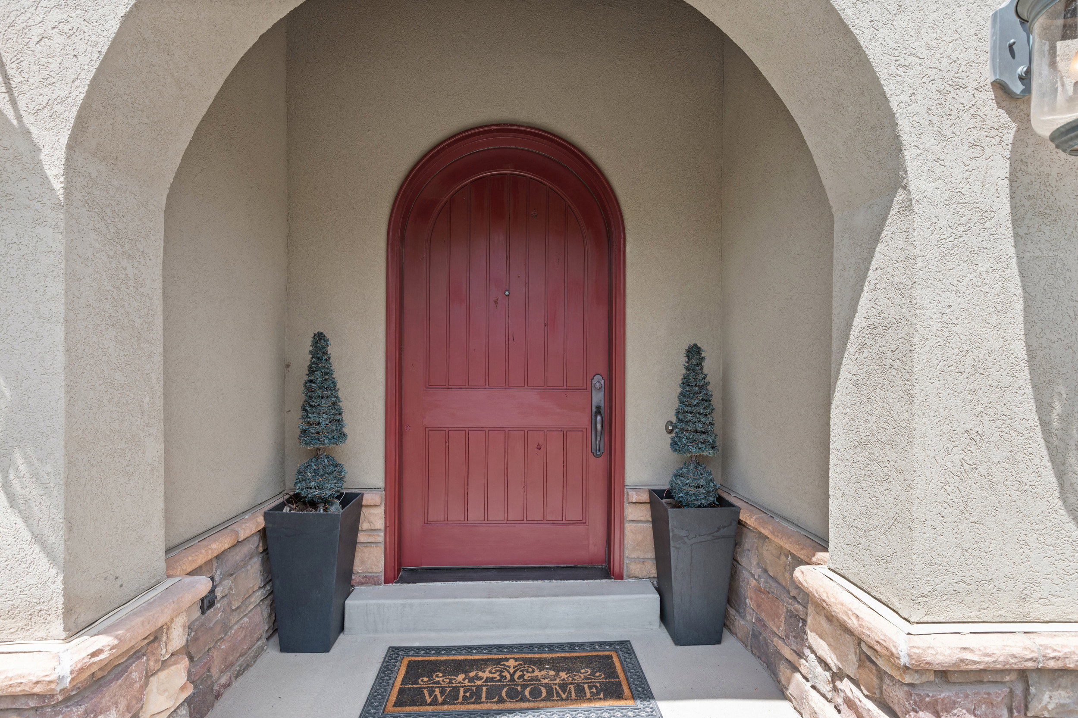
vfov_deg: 73.7
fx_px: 479
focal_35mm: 16
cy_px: 359
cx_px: 539
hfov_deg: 96.7
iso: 250
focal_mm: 16
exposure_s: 1/40
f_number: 9
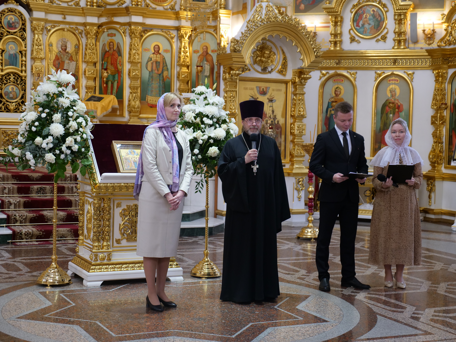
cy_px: 171
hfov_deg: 31.2
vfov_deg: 23.7
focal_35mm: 62
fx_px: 817
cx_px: 228
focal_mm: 31
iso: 640
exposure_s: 1/80
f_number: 2.8
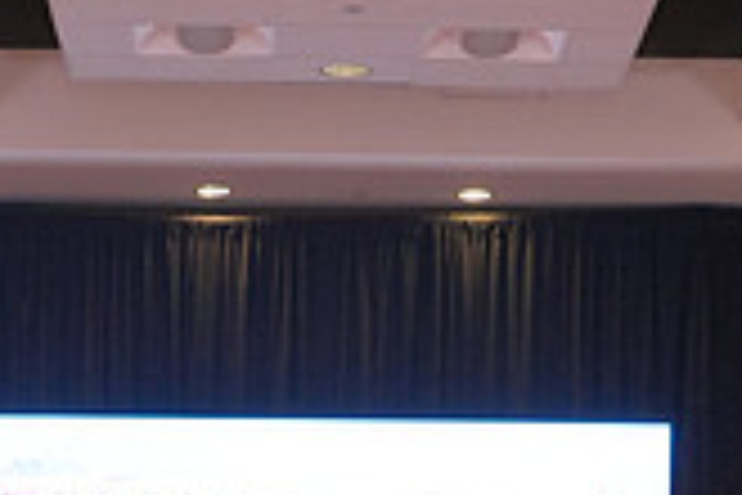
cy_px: 776
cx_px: 274
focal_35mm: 176
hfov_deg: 11.7
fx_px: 3627
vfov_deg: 7.6
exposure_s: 1/400
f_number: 4
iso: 2500
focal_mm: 50
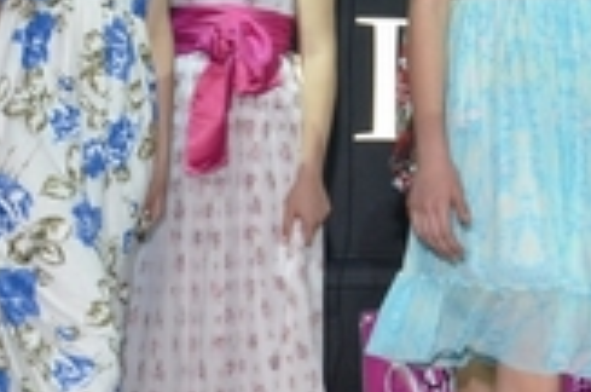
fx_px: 2130
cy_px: 116
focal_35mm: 130
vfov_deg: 10.5
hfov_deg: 14.8
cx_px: 865
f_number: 6.3
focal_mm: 18
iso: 640
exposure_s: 1/60
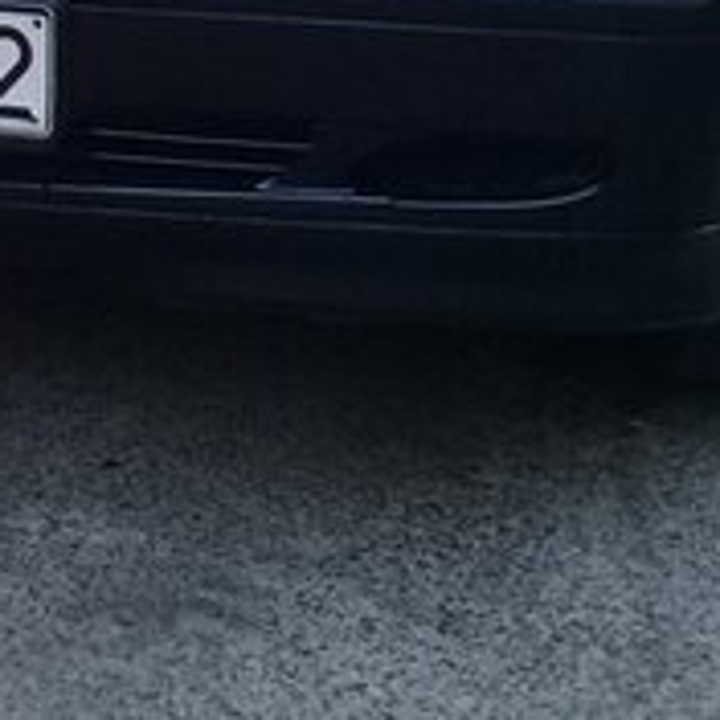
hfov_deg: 16.6
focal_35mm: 103
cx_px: 16
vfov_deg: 16.3
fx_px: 2424
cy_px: -121
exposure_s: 1/33
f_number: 2.2
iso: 125
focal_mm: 3.3
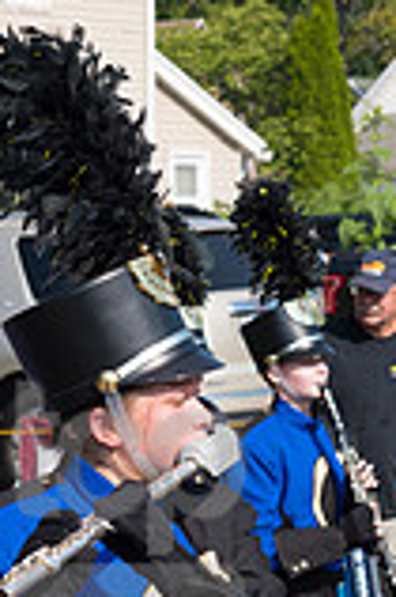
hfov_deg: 6.8
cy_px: 516
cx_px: 132
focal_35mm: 202
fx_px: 3340
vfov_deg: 10.2
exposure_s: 1/800
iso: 320
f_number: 6.3
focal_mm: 55
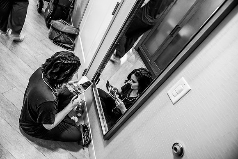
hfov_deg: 73.7
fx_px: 159
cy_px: 80
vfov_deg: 53.2
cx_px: 119
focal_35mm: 24
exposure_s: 1/25
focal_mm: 24
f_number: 4
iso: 1250
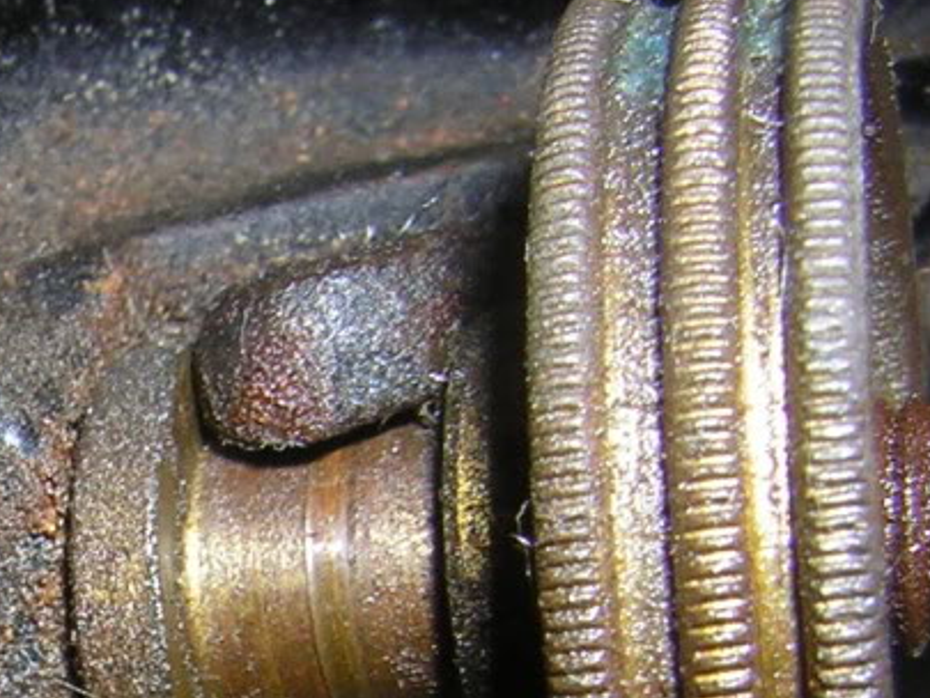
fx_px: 2446
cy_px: 771
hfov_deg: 21.0
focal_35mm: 91
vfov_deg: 15.8
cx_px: 76
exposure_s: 1/60
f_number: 5.2
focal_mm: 4.7
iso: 50
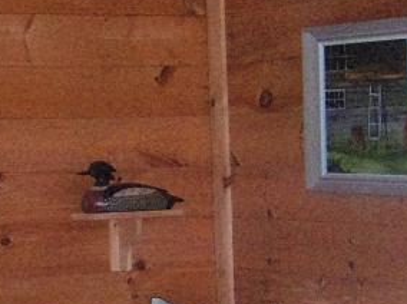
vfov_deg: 11.3
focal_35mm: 130
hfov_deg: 14.8
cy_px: 232
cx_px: -33
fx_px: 1526
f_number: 2.8
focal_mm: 7.5
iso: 160
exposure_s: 1/60
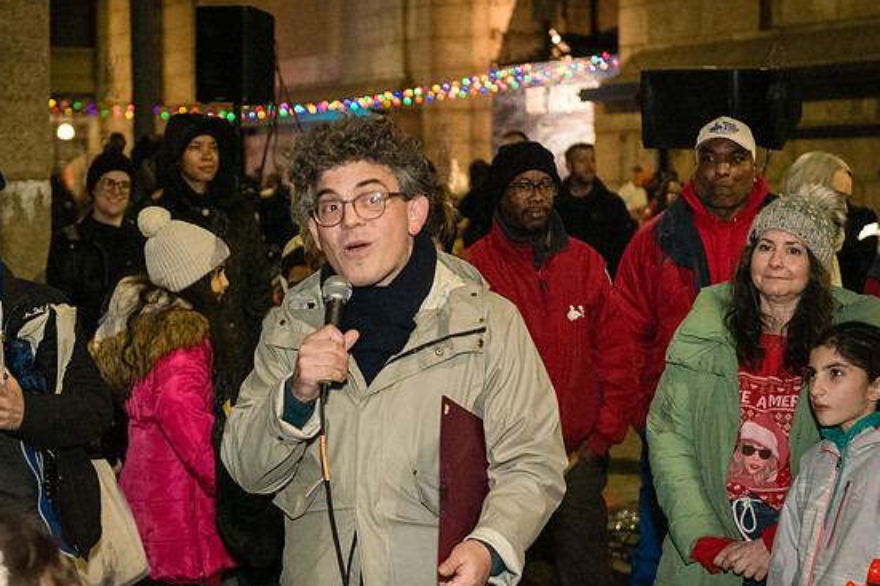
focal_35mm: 84
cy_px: 337
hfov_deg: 24.2
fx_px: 2052
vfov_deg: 16.2
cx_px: 340
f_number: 3.2
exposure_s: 1/160
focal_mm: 56
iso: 8000
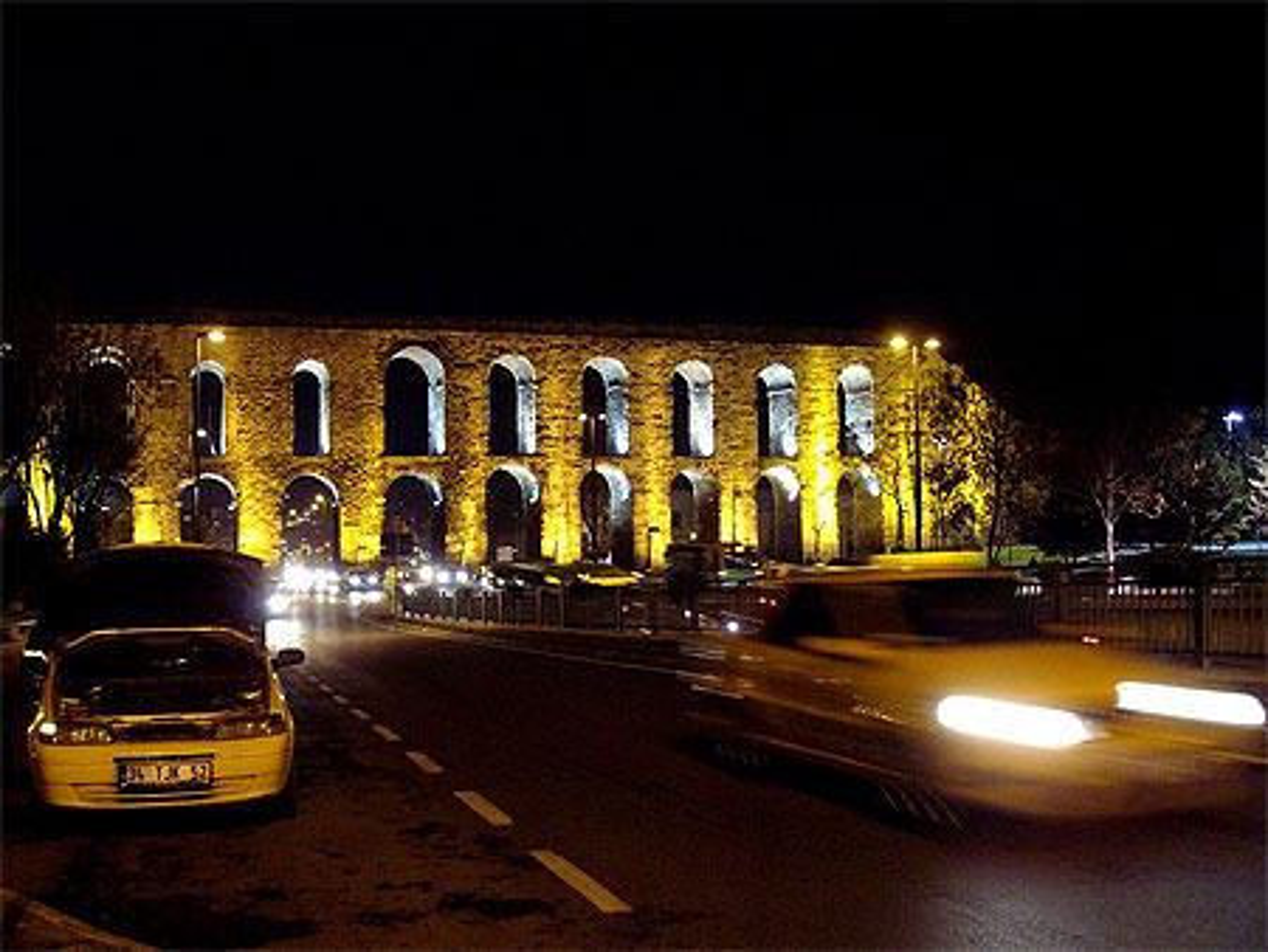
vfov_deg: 39.7
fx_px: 1319
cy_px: 476
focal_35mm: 36
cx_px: 634
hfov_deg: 51.3
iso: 320
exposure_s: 1/8
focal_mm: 6
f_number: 2.7
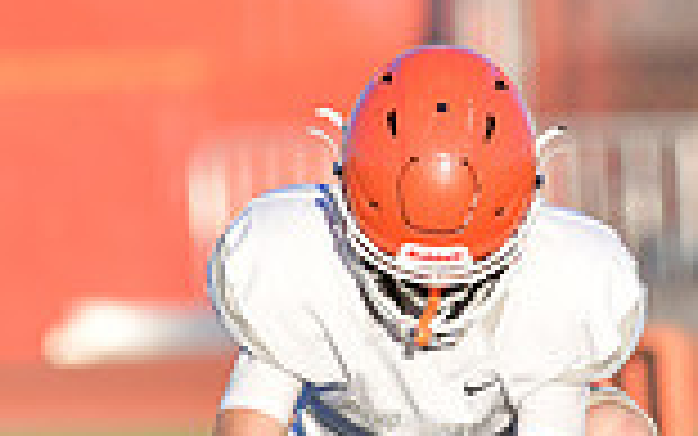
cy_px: 317
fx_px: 21751
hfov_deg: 1.8
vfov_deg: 1.2
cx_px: 477
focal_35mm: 1143
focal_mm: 300
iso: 560
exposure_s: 1/3200
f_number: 5
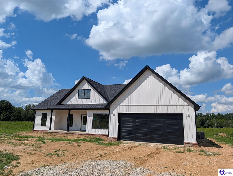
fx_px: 162
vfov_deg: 56.9
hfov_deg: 71.5
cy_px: 88
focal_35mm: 24
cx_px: 116
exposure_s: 1/1972
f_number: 1.68
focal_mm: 6.9
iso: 19
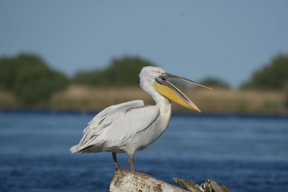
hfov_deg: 3.4
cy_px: 96
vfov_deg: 2.3
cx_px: 144
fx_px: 4800
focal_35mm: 600
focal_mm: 600
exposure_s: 1/500
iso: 100
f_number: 9
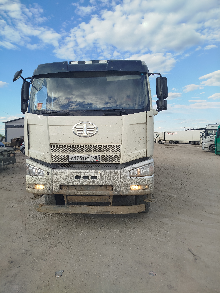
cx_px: 110
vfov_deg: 71.6
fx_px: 203
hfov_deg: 56.8
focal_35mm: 24
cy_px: 146
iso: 50
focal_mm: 5.31
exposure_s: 1/493
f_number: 1.7
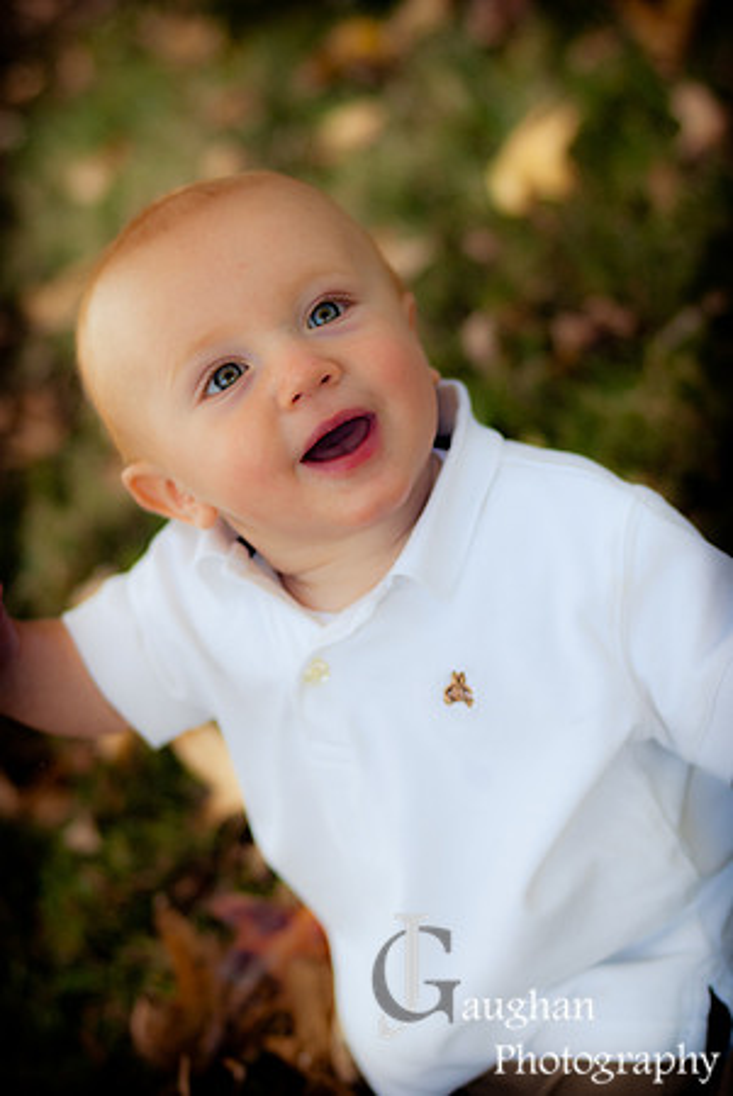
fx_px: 2285
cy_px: 548
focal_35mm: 75
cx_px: 366
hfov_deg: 18.2
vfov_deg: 27.0
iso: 400
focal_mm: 50
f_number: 2.5
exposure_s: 1/640
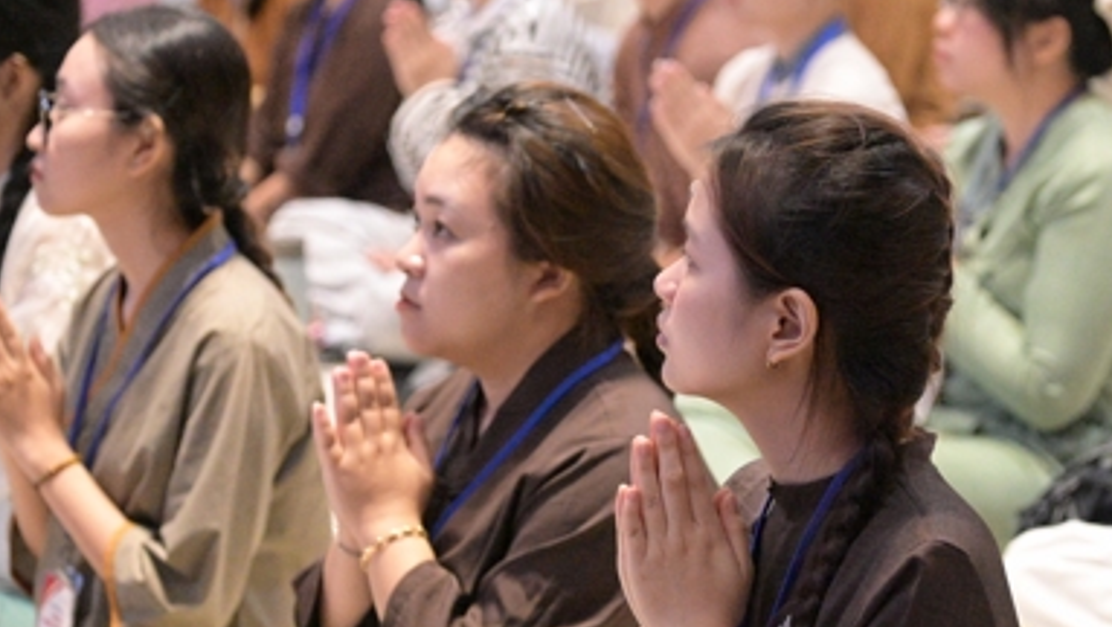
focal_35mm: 174
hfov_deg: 12.3
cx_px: 798
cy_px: 337
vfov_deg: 7.0
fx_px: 5134
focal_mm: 98
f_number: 4
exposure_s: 1/640
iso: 20000
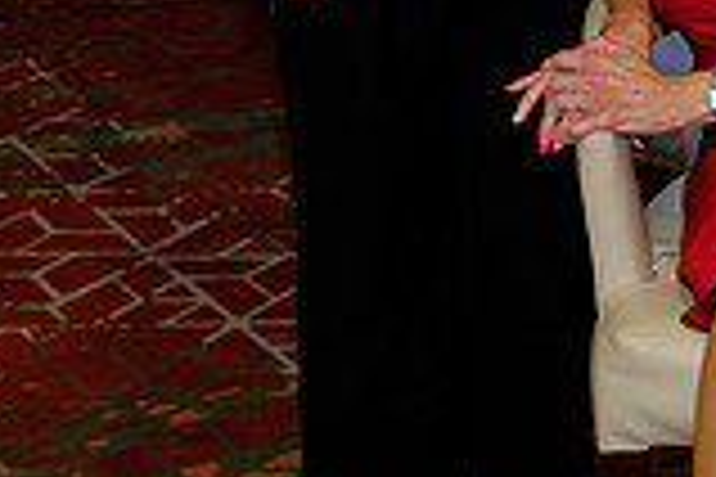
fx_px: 2386
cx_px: 964
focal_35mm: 120
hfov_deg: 16.1
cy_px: -182
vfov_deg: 11.1
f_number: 5.6
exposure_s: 1/125
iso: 1600
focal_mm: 22.3
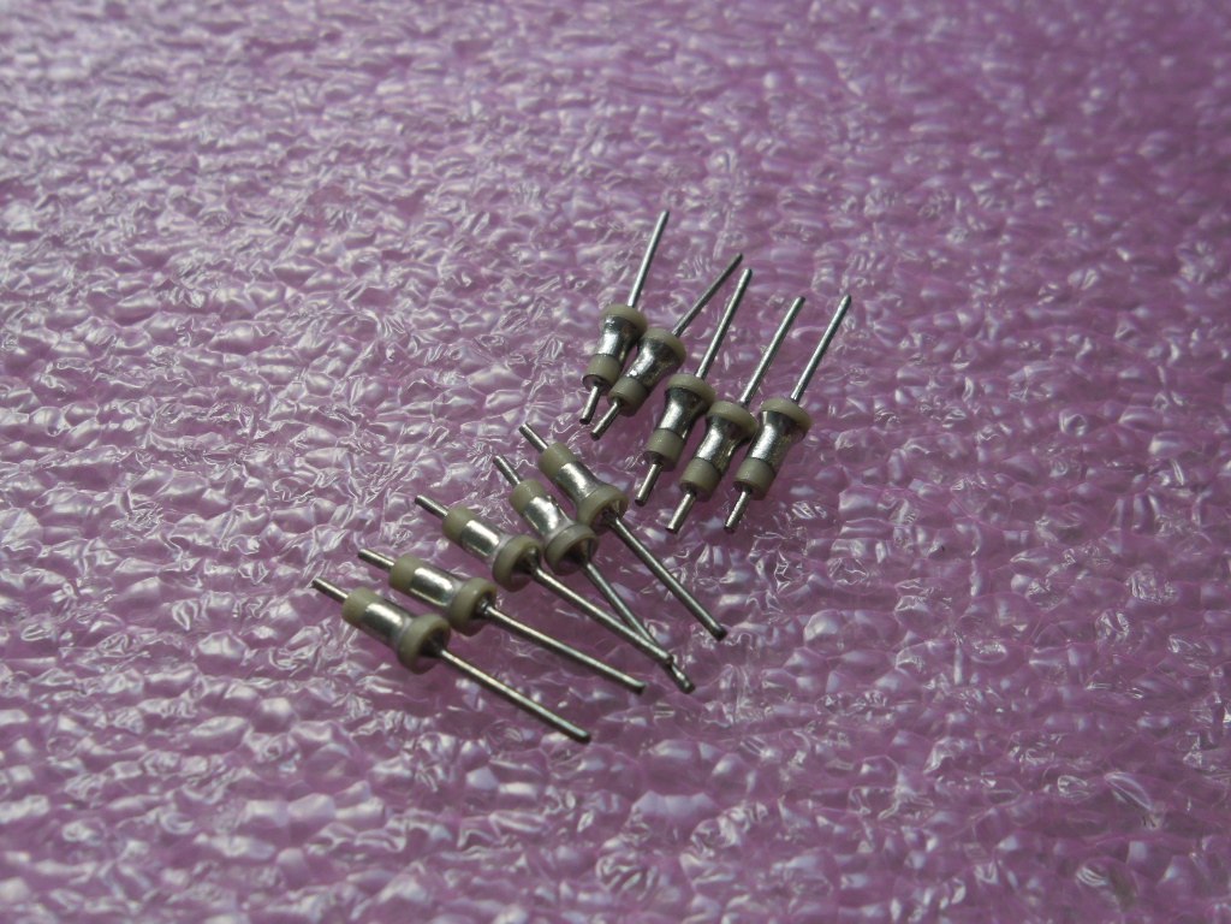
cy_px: 462
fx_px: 960
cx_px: 616
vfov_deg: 51.4
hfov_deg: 65.3
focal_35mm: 27
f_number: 3.5
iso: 100
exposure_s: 1/90
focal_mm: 4.9
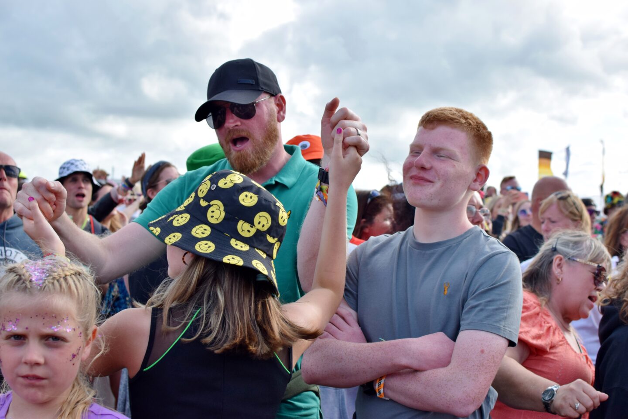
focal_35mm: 52
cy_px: 210
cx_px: 314
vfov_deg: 25.8
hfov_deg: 37.9
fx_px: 916
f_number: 5.6
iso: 400
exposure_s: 1/1250
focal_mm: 35
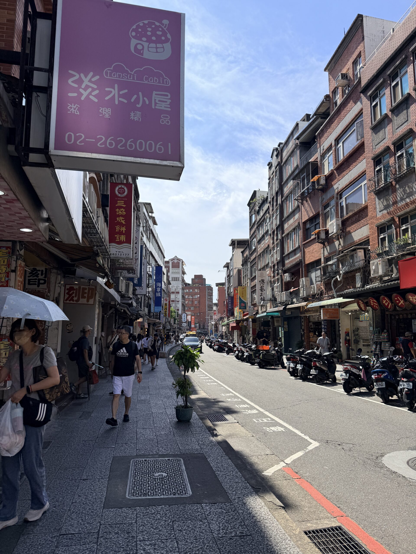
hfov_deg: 56.8
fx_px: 385
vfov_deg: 71.6
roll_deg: -1.9
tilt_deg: +9.3
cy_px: 277
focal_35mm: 24
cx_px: 208
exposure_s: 1/6173
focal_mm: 6.76
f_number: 1.78
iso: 80
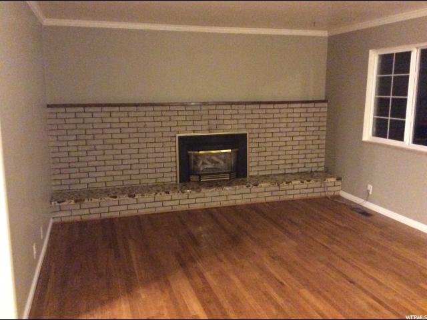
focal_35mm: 32
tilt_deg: -11.4
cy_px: 160
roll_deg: -0.2
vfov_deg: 44.2
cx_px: 214
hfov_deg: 56.8
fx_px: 395
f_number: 2.4
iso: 800
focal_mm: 3.3
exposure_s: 1/15
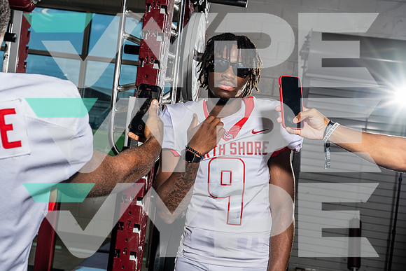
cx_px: 203
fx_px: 564
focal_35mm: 50
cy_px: 136
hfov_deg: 39.6
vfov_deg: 27.0
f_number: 8
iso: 320
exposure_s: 1/250
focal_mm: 50
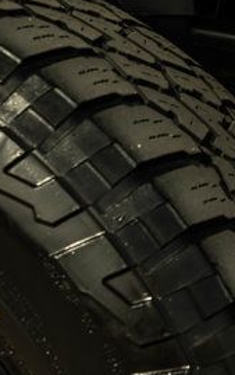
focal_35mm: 111
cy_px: 133
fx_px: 1136
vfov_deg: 18.7
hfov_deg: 11.3
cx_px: 349
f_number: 10
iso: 800
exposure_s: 1/640
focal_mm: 46
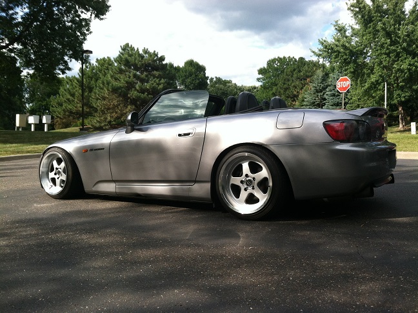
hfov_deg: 52.7
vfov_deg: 40.6
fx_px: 422
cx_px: 209
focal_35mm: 35
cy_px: 156
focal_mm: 3.85
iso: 80
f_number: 2.8
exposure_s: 1/508
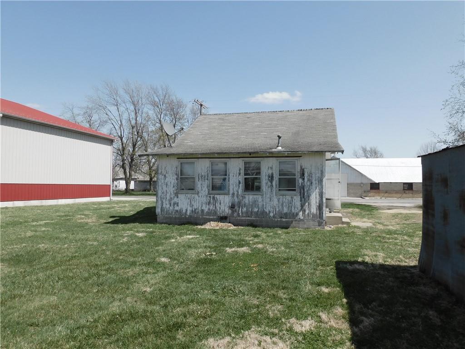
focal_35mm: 24
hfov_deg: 71.6
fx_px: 322
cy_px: 174
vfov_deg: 56.8
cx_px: 232
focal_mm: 4.3
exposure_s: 1/1250
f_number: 3.3
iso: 125
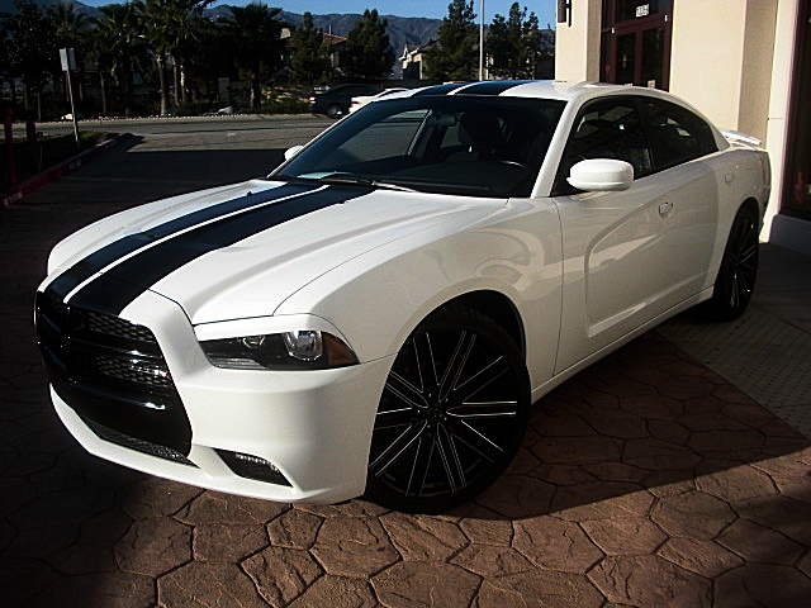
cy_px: 304
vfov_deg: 39.7
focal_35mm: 36
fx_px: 843
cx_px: 406
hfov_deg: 51.4
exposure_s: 1/125
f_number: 7.9
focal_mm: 6.3
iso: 50
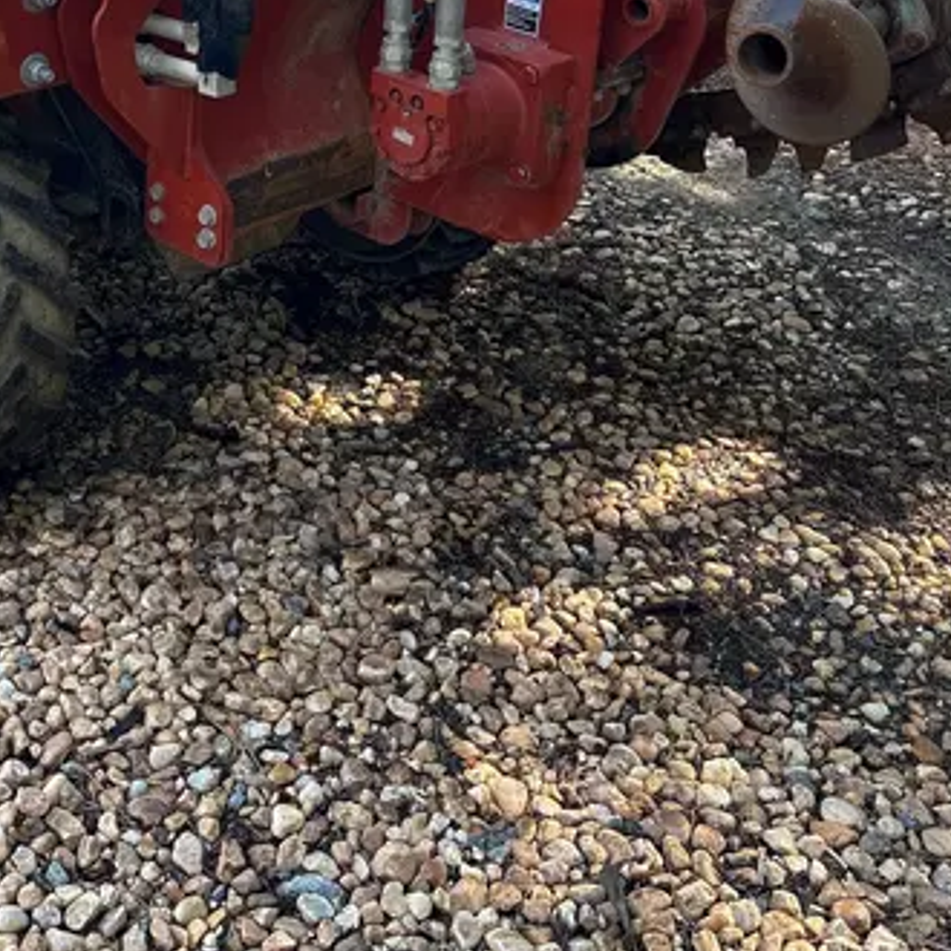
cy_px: -7
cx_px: 190
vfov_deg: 30.9
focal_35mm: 51
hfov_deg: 32.5
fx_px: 1585
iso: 100
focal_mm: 5.96
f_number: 1.6
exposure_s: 1/232
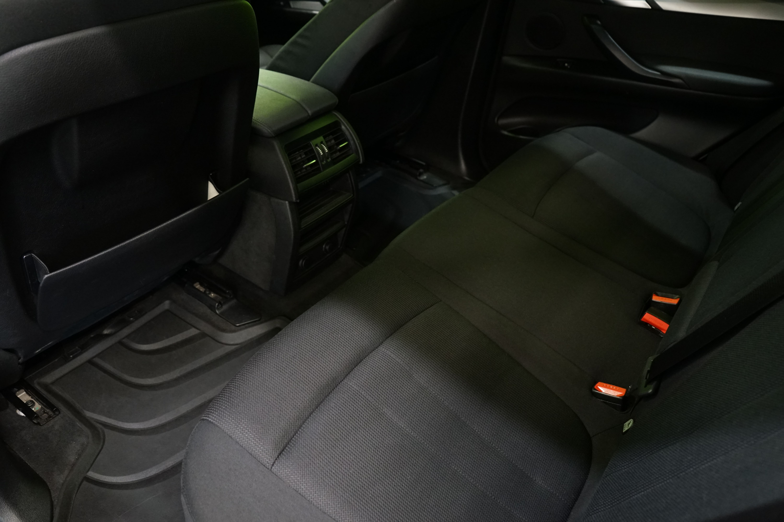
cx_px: 392
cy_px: 261
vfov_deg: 45.0
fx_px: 632
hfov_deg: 63.7
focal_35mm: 29
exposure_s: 1/15
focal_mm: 29
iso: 2500
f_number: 5
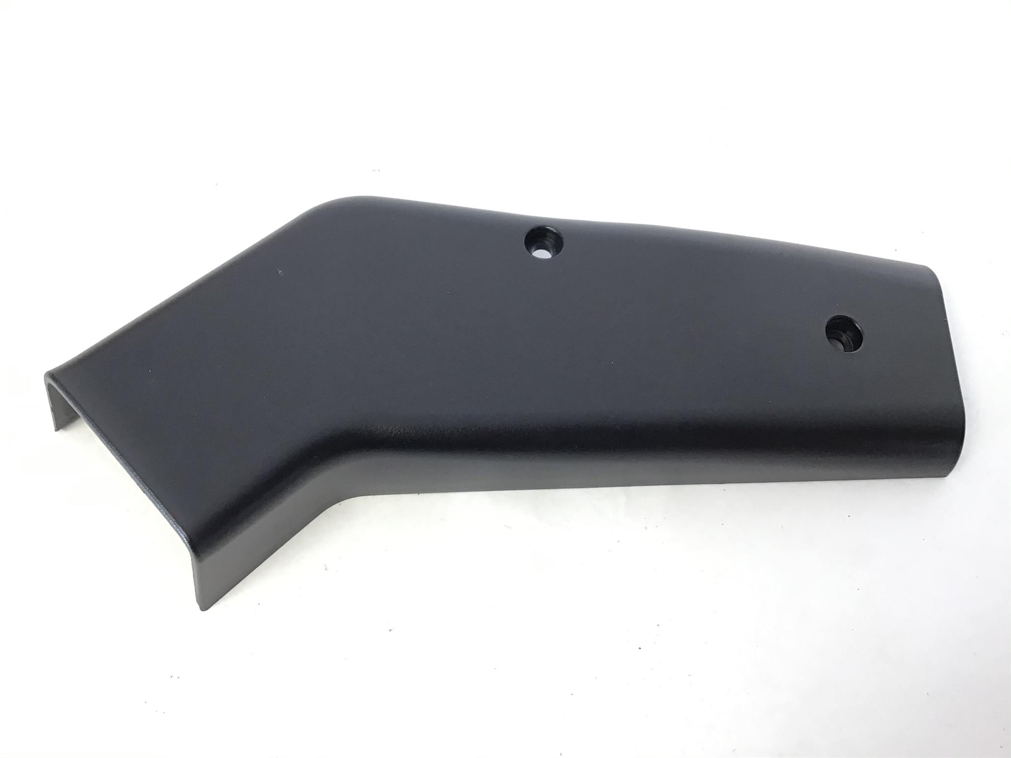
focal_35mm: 31
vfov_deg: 45.4
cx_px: 506
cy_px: 379
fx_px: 905
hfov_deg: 58.4
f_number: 2.4
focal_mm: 3.3
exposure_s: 1/30
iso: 40
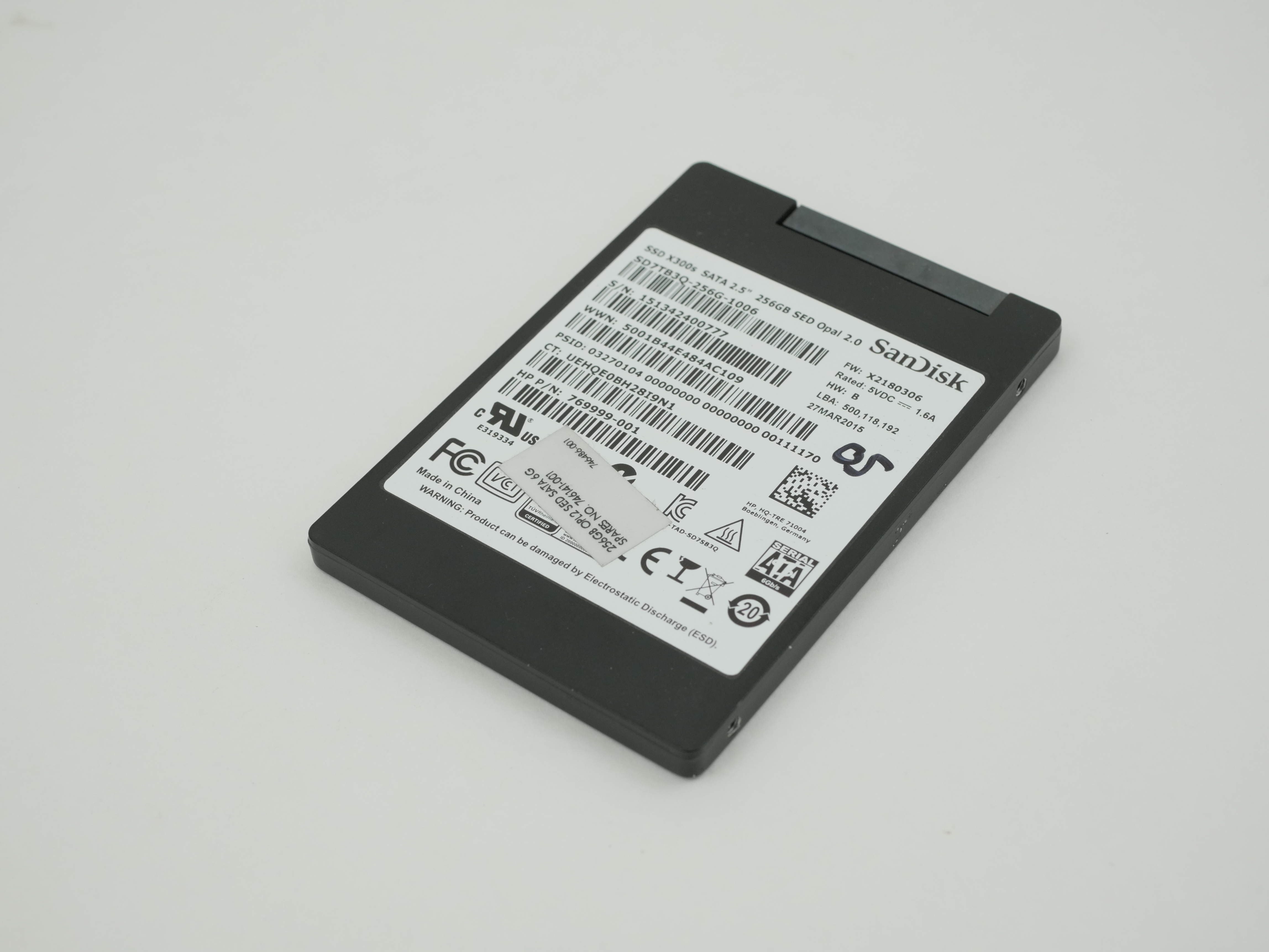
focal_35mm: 60
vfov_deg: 24.4
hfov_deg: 32.2
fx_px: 2200
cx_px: 634
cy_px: 476
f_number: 5.6
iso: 400
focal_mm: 30
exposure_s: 1/125
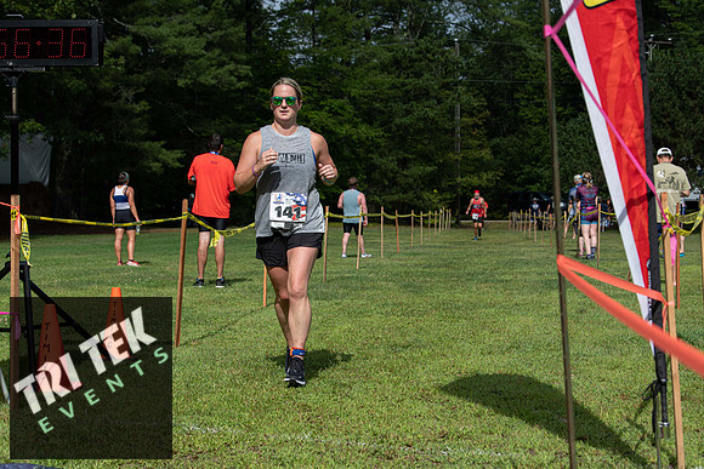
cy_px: 234
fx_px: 1369
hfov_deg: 28.8
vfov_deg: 19.5
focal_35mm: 70
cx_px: 352
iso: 200
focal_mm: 70
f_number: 6.3
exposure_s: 1/1250
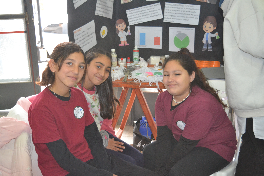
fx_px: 352
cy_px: 88
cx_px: 132
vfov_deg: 28.1
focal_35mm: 48
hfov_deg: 41.1
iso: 1800
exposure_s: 1/60
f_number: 4.5
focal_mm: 32
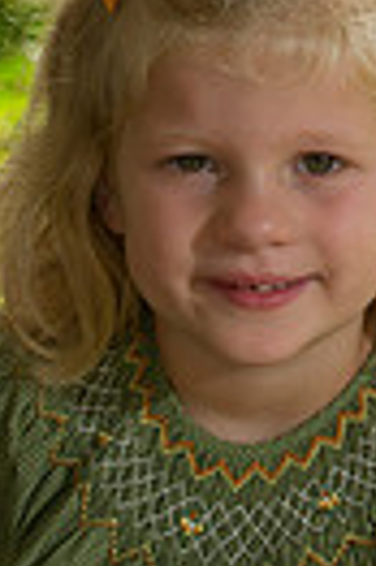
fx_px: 4838
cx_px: 460
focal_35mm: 308
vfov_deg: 6.7
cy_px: -9
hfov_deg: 4.4
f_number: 5
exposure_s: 1/125
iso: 320
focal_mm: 90
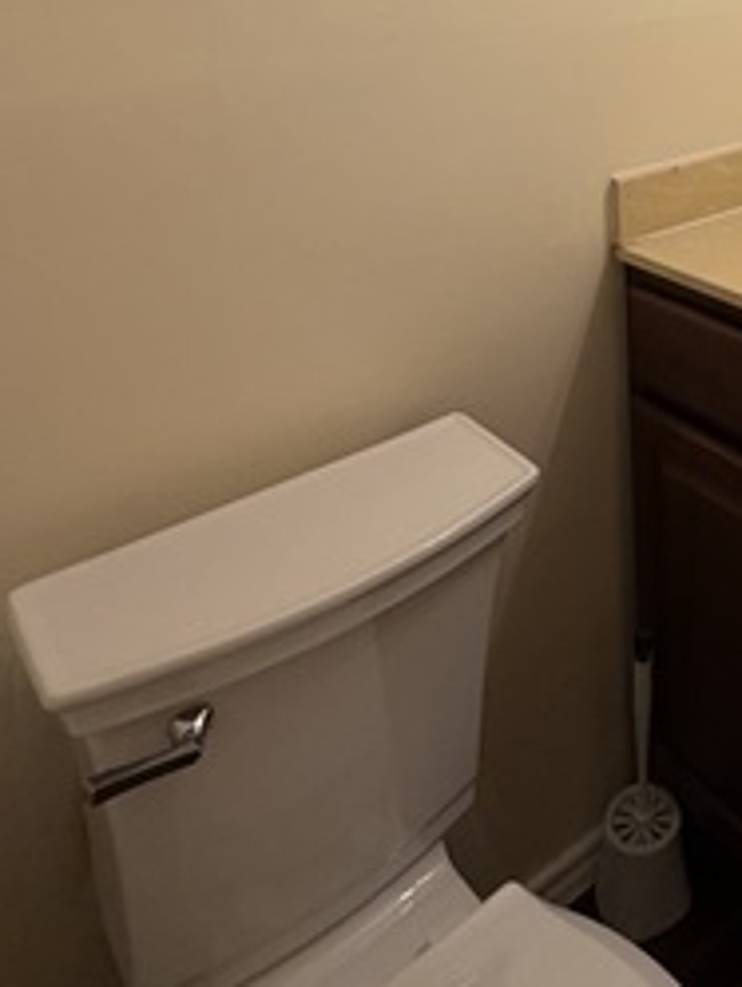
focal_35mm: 36
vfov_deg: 41.7
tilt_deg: +1.0
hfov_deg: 35.5
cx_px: 758
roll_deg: +2.1
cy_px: -79
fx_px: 1028
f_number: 2.2
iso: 250
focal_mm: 2.22
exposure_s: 1/121
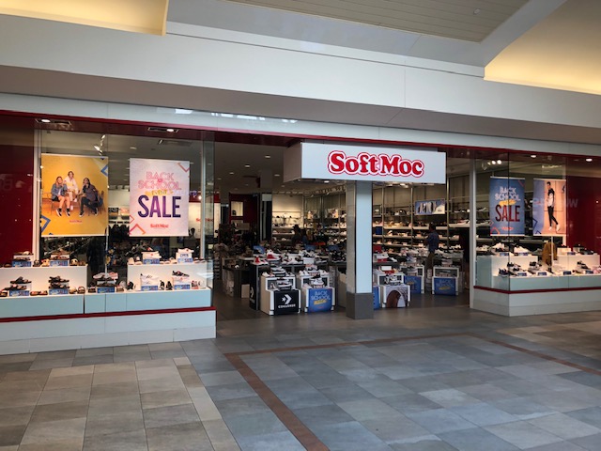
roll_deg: -0.2
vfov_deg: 49.7
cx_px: 300
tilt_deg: -1.2
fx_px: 486
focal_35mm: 28
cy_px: 226
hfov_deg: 63.4
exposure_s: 1/120
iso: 40
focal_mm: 3.99
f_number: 1.8
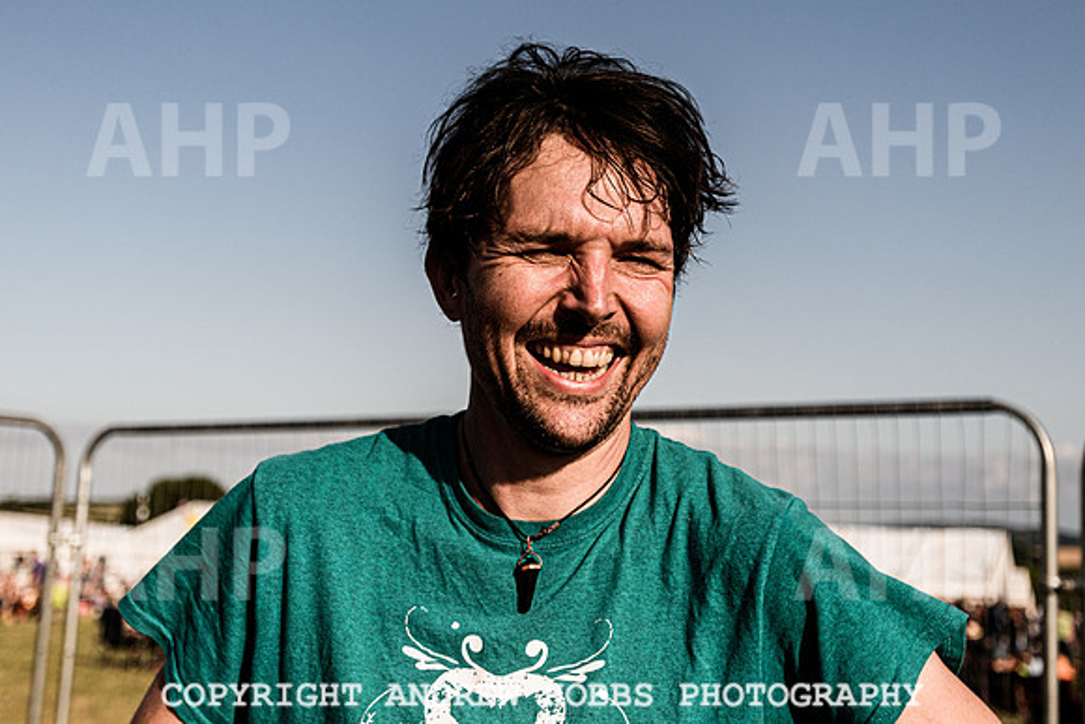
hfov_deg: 37.3
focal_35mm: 53
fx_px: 1607
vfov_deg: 25.4
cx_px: 544
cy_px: 307
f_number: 4
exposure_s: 1/5000
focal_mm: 30
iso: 200
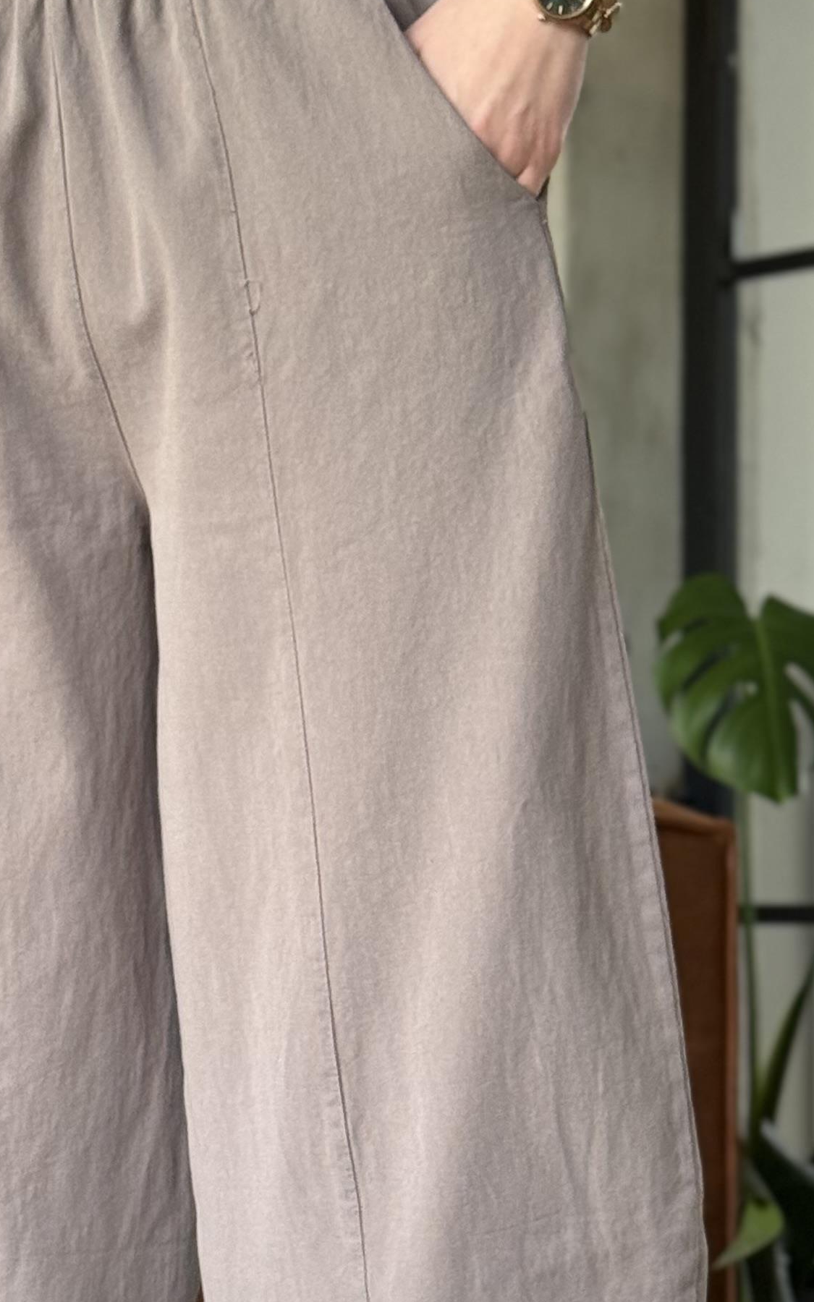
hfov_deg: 11.5
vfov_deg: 18.1
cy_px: 1032
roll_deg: +0.3
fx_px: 4046
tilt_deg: -2.0
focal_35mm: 114
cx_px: 174
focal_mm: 6.76
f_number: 1.78
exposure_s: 1/60
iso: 200
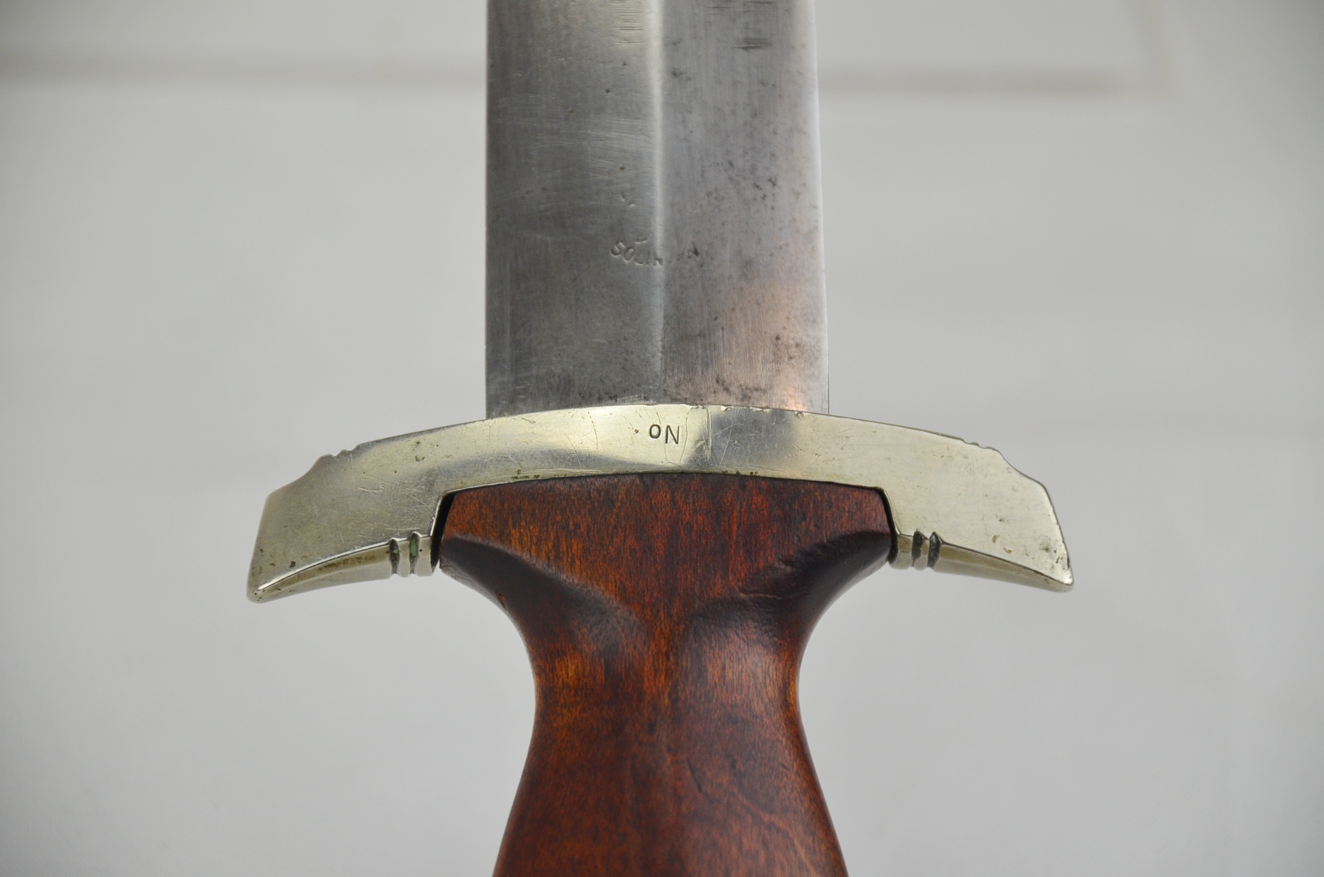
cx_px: 662
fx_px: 7432
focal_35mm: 202
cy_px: 438
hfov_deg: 10.2
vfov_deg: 6.8
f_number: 5.6
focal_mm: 135
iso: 560
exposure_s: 1/250
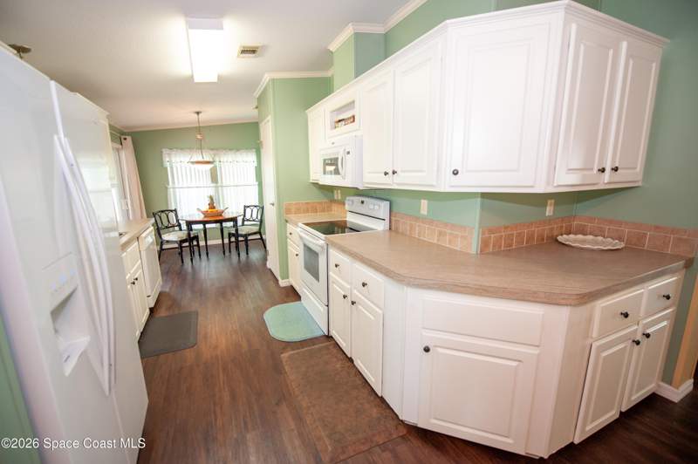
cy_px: 231
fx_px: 288
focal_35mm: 15
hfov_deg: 100.8
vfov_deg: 77.6
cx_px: 337
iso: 1250
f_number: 3.2
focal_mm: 14
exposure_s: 1/250
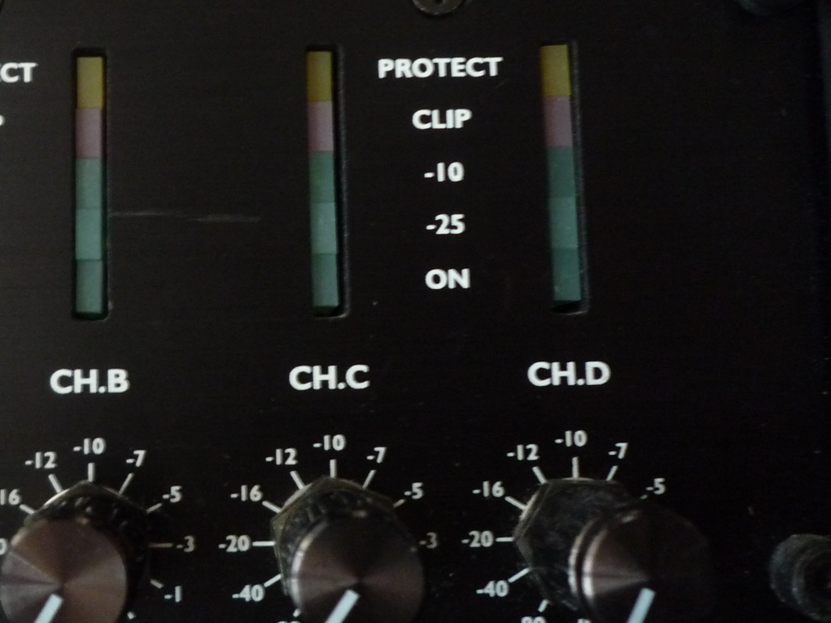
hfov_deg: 43.4
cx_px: 209
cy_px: 259
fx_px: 1008
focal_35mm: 42
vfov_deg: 34.3
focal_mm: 4.4
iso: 400
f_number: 2.8
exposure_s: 1/8
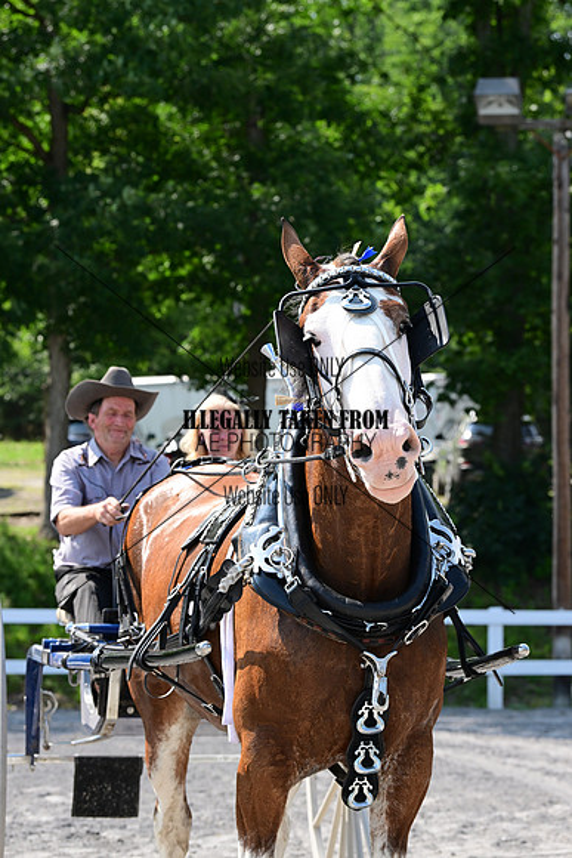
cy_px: 429
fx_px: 2334
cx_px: 286
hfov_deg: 14.0
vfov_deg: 20.8
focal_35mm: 98
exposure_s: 1/1661
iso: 1000
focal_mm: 98
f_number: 6.3
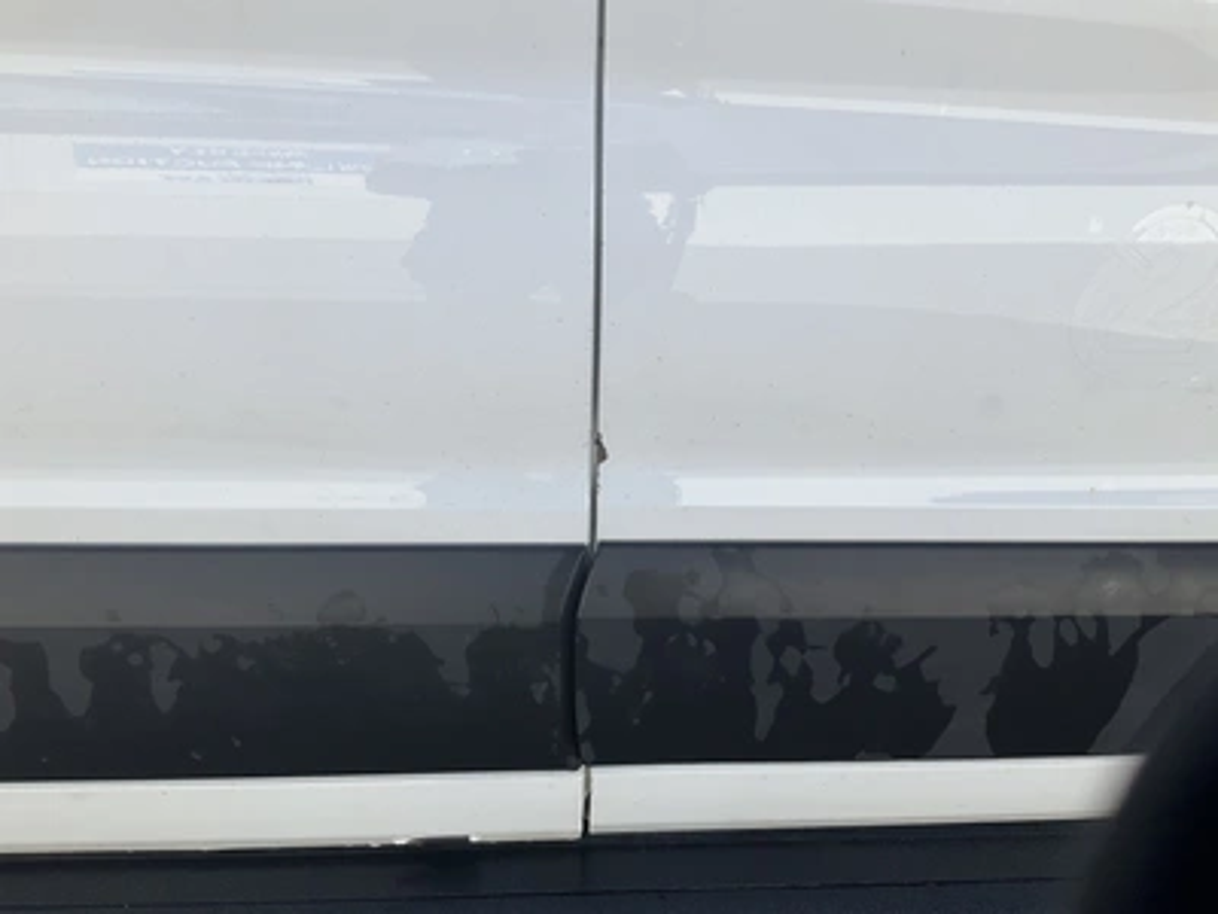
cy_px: 457
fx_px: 1020
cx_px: 609
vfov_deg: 48.2
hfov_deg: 61.7
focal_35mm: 29
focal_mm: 3
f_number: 1.8
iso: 25
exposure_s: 1/898
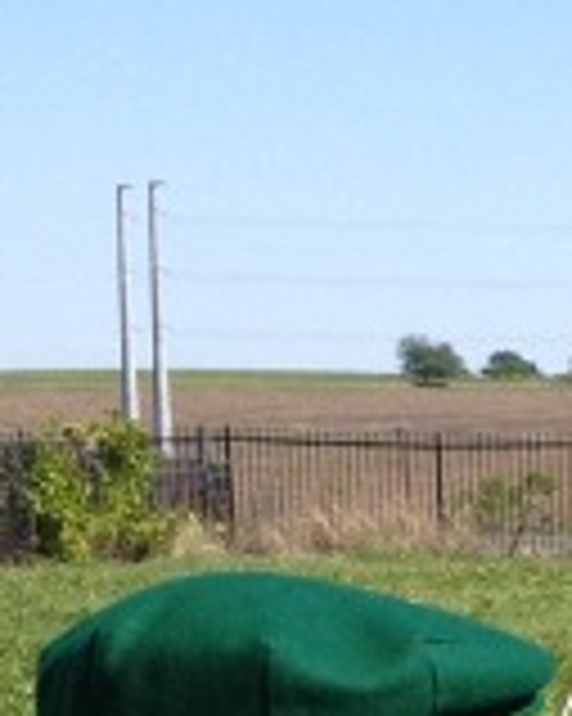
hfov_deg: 6.6
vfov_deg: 8.1
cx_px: 905
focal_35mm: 229
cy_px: 1355
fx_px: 4851
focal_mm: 4.28
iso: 50
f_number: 2.4
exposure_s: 1/1453
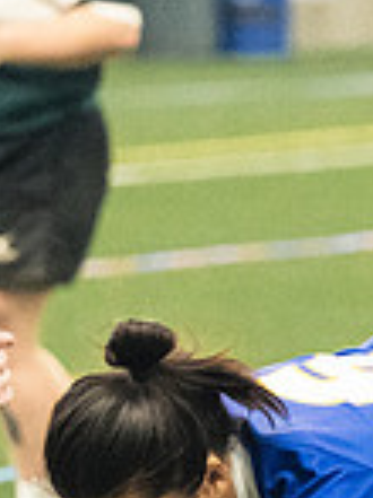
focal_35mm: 683
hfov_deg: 2.2
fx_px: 9827
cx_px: 109
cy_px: 542
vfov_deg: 2.9
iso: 12800
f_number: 2.8
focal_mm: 120
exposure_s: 1/500
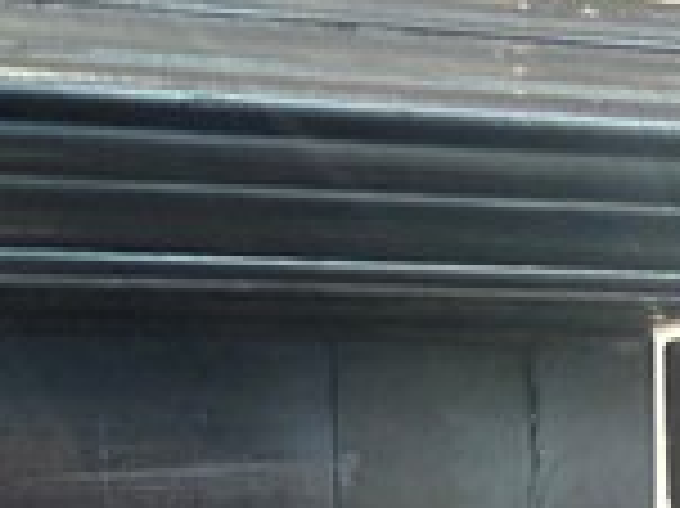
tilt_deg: +0.4
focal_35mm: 69
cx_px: 666
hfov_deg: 26.8
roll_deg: +0.5
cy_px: 665
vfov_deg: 19.6
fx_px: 1354
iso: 800
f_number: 2.2
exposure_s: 1/50
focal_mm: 2.22
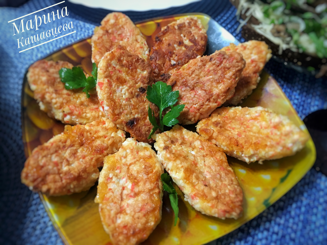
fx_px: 274
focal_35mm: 29
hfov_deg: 61.7
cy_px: 122
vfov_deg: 48.2
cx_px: 164
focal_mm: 4.15
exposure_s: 1/17
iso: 200
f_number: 2.2
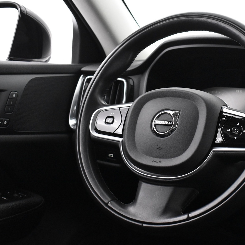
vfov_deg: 24.0
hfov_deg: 23.8
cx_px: 182
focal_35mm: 72
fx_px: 577
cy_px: 125
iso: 3200
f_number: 4.5
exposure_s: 1/25
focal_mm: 34
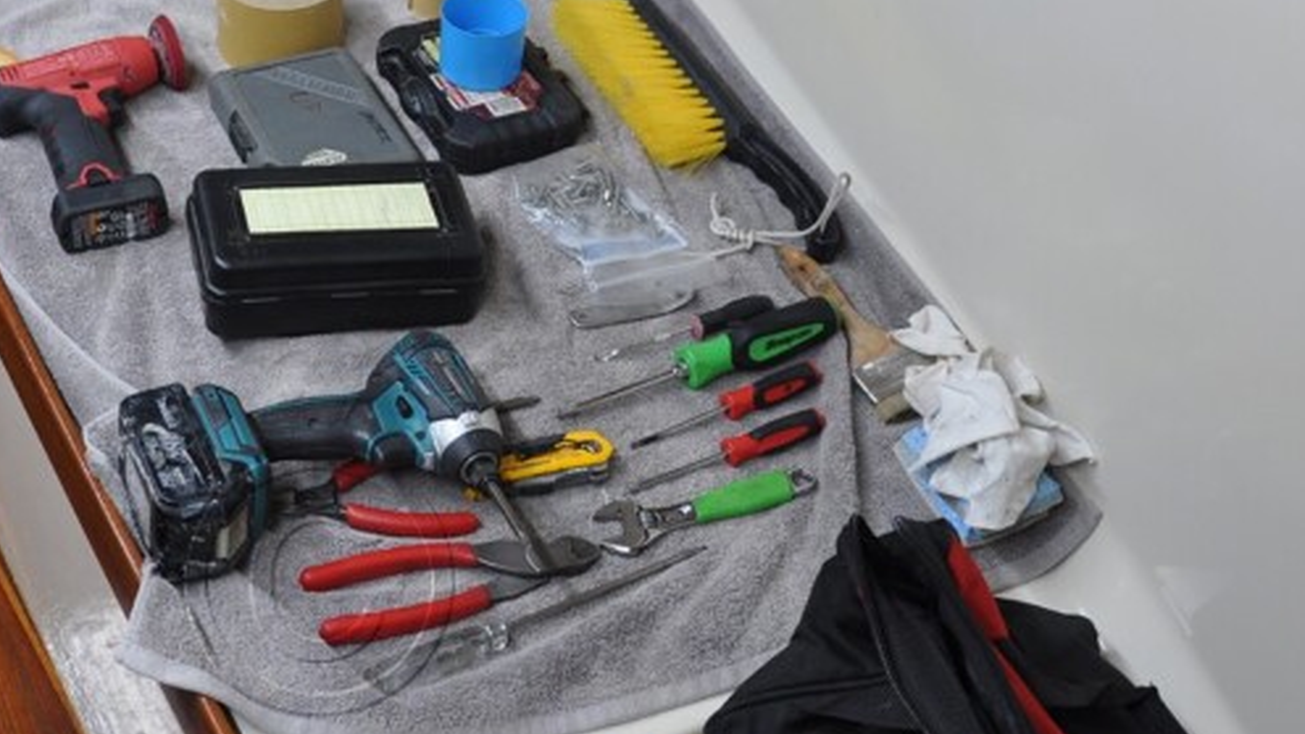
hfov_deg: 35.8
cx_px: 321
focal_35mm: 57
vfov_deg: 20.9
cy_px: 176
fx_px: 1972
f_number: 4
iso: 400
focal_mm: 18
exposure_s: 1/60
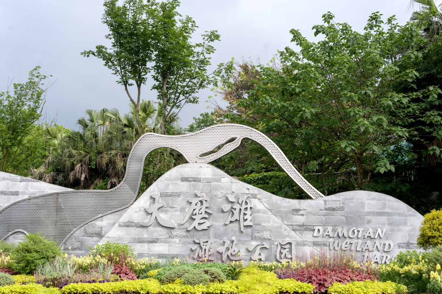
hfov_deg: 39.6
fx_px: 613
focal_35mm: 50
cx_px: 221
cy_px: 147
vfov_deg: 26.9
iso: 400
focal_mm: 50
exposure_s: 1/1000
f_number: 5.6
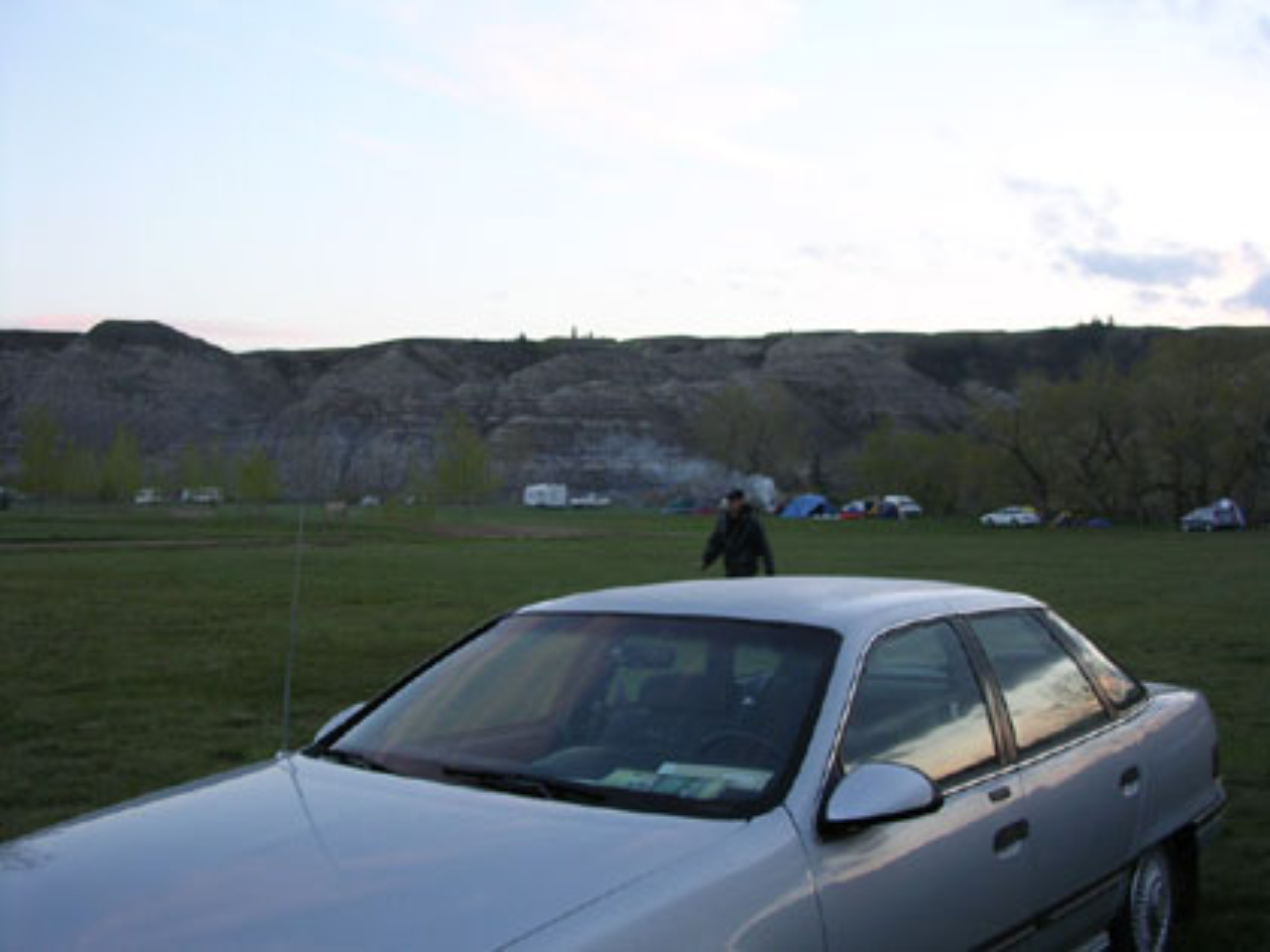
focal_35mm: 38
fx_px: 1394
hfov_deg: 49.0
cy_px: 476
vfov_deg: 37.7
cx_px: 635
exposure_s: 1/36.2
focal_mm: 5.8
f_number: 2.8
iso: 100
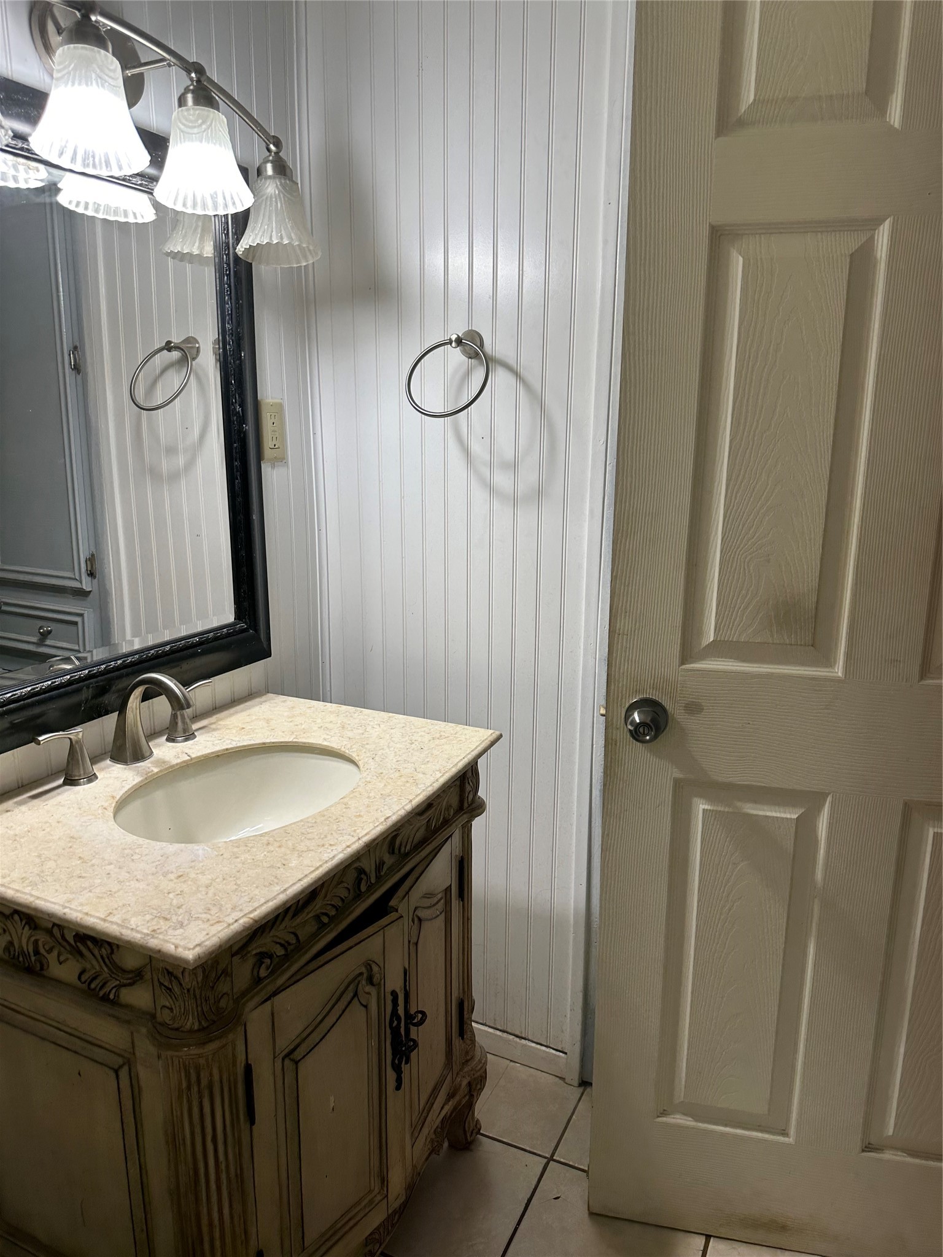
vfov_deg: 71.6
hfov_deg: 56.8
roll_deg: -1.3
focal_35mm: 24
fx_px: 872
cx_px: 472
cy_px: 628
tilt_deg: -13.1
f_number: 1.78
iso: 125
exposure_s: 1/120
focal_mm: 6.86
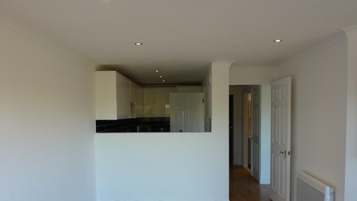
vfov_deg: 41.1
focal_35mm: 28
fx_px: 265
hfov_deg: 67.9
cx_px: 181
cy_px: 130
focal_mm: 4.1
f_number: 3.3
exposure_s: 1/50
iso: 80
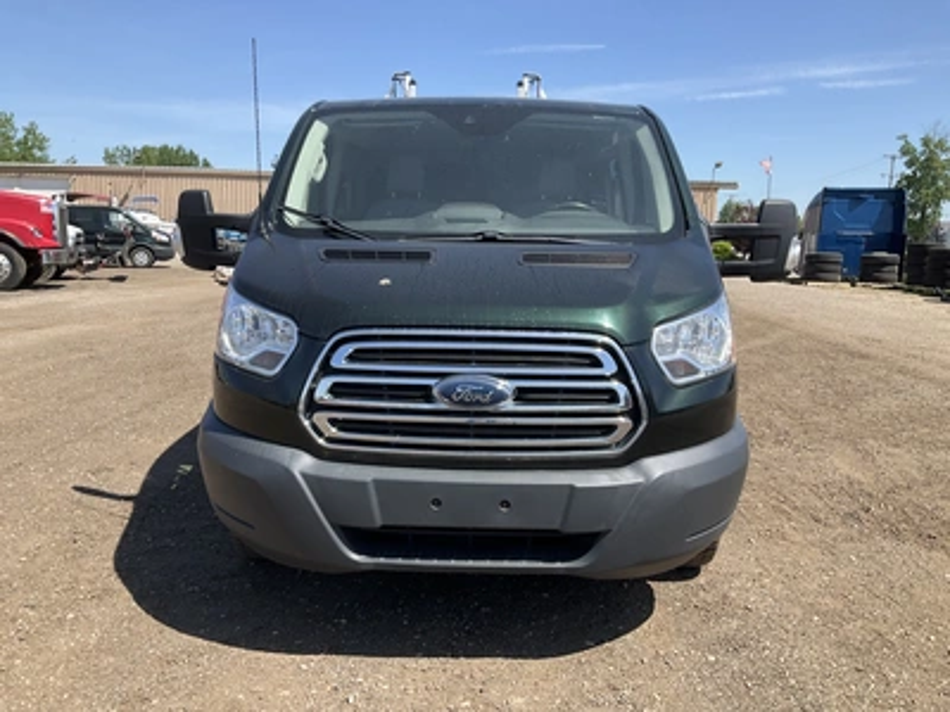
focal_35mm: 29
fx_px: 796
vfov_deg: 48.2
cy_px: 356
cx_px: 475
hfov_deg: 61.7
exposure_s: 1/1195
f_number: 1.8
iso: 25
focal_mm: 3
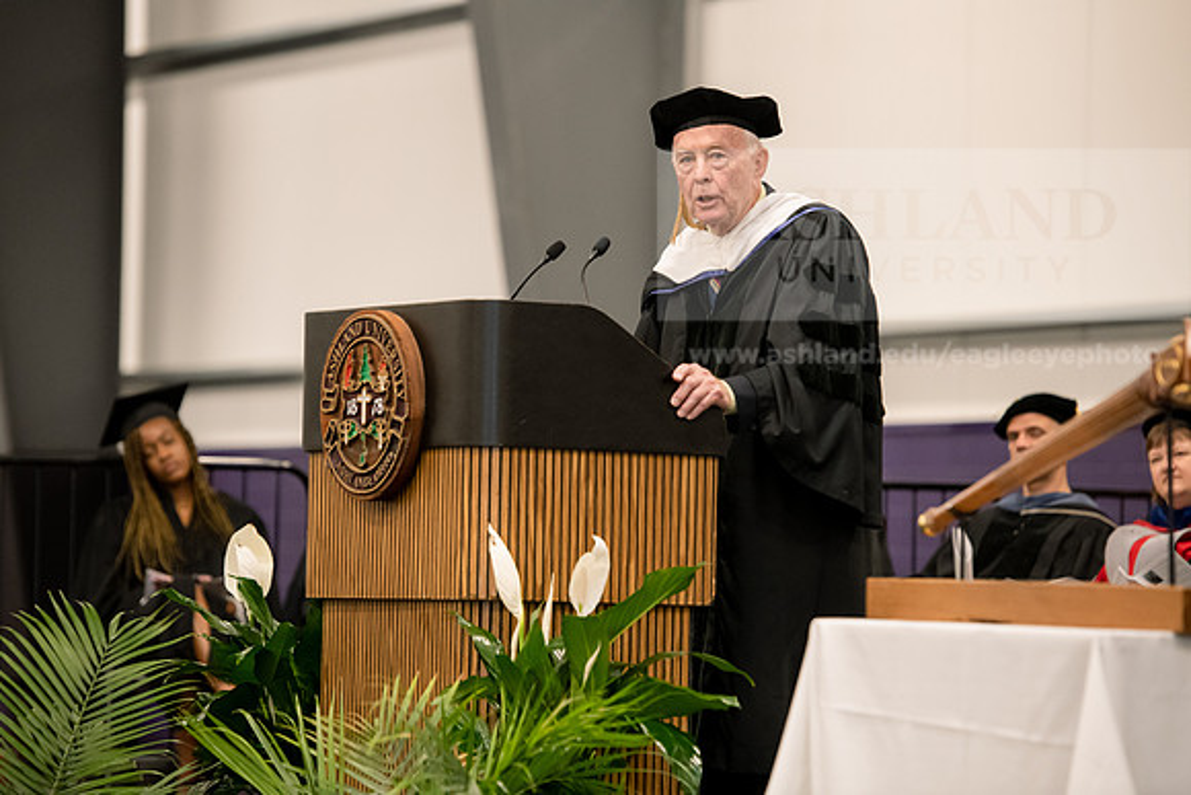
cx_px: 596
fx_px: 5460
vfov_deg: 8.3
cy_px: 398
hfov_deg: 12.4
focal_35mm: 165
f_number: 3.5
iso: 3200
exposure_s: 1/200
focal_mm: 165
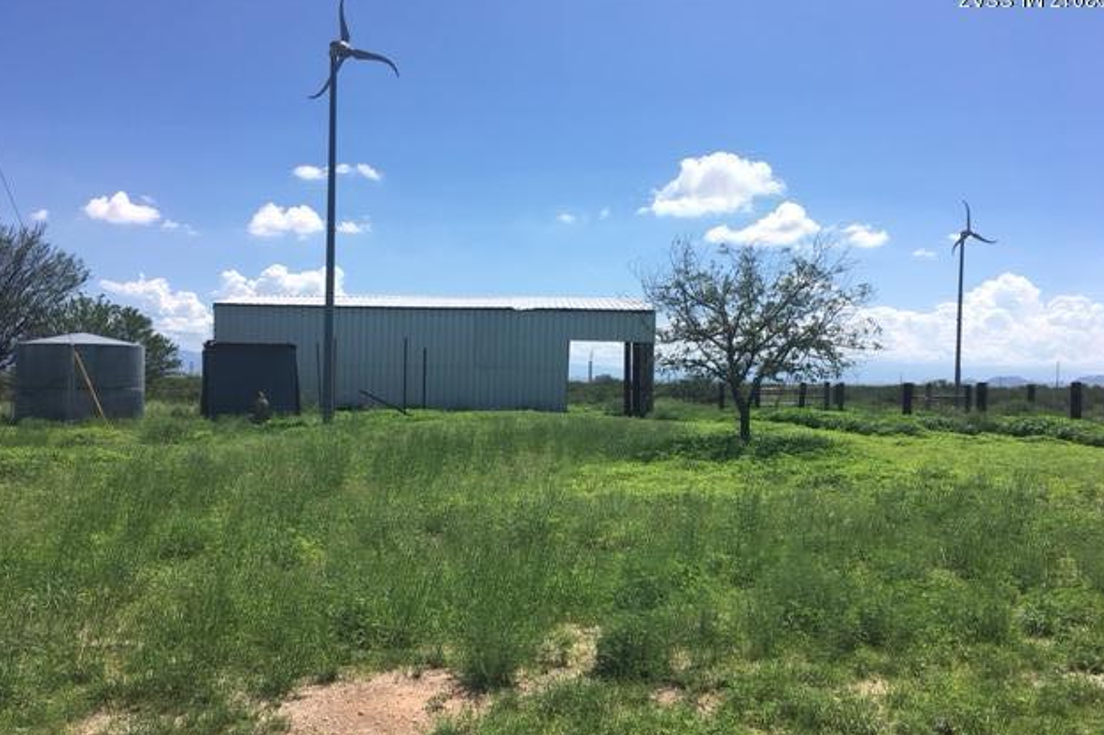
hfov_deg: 60.3
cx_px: 556
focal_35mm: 31
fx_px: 950
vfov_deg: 42.3
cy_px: 390
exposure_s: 1/2404
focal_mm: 4.15
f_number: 2.2
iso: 25
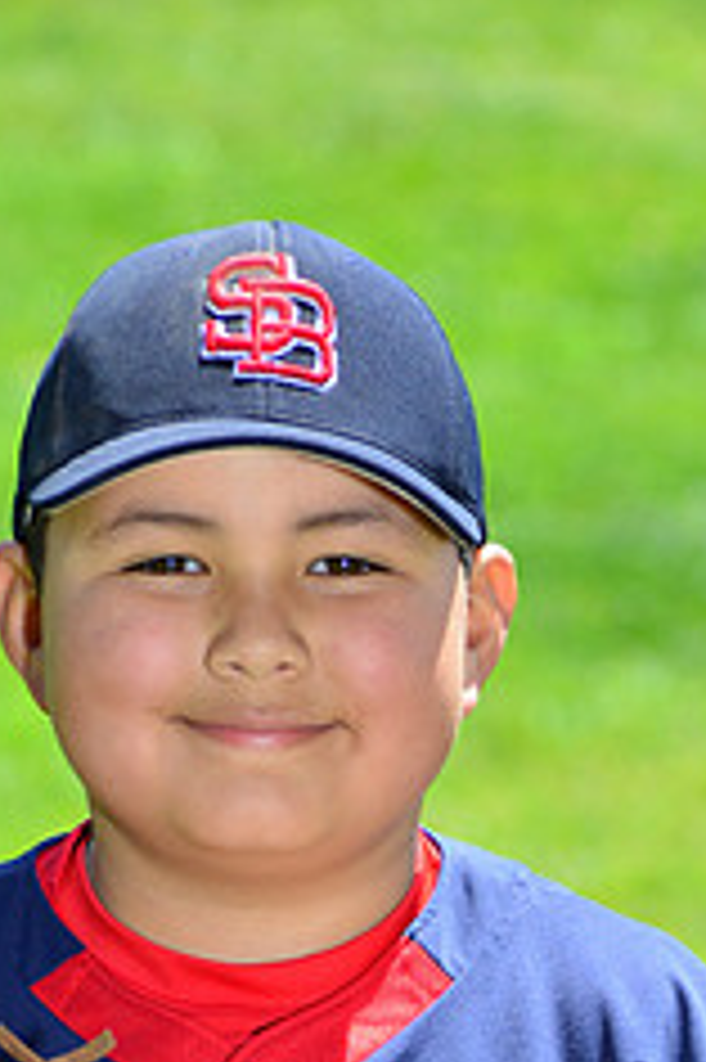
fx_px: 11606
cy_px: 1179
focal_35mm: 394
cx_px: 340
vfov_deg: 5.2
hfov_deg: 3.5
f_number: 8
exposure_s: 1/200
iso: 200
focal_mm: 160
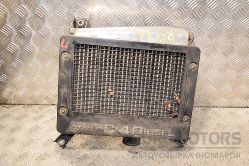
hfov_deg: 51.3
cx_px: 124
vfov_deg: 35.5
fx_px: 259
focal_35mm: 38
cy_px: 83
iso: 800
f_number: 5
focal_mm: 25
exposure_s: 1/160
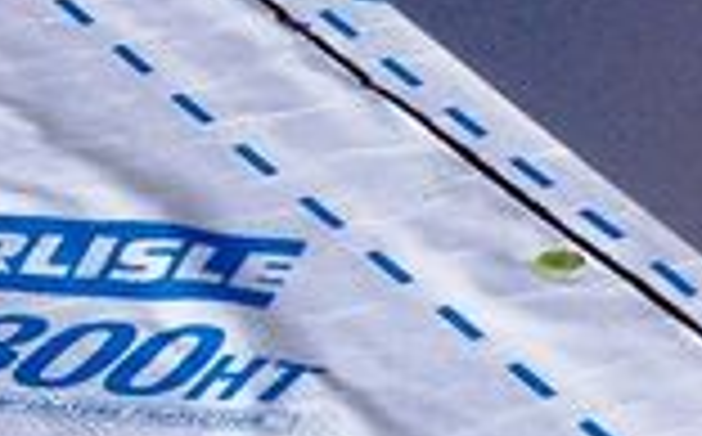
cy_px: 688
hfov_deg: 7.6
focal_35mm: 244
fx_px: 4661
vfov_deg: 5.3
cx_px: 2079
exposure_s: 1/2907
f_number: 2.4
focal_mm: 4.28
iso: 50
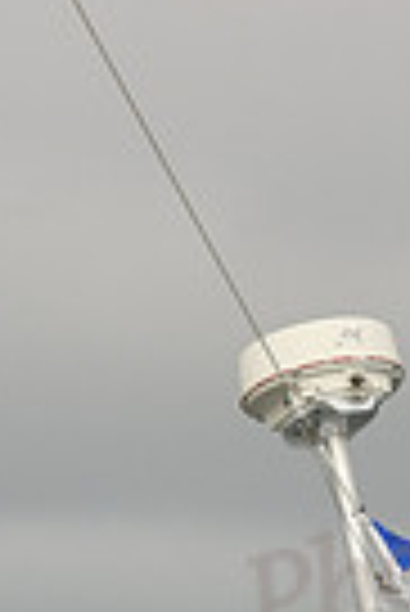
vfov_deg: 4.0
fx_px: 8707
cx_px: 16
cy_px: 1242
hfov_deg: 2.7
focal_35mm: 511
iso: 320
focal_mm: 120
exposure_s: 1/800
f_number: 10
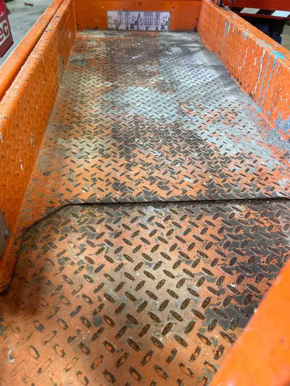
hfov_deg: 53.1
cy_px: 193
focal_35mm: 26
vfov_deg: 67.3
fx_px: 290
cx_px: 145
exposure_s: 1/107
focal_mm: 5.7
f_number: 1.5
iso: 125
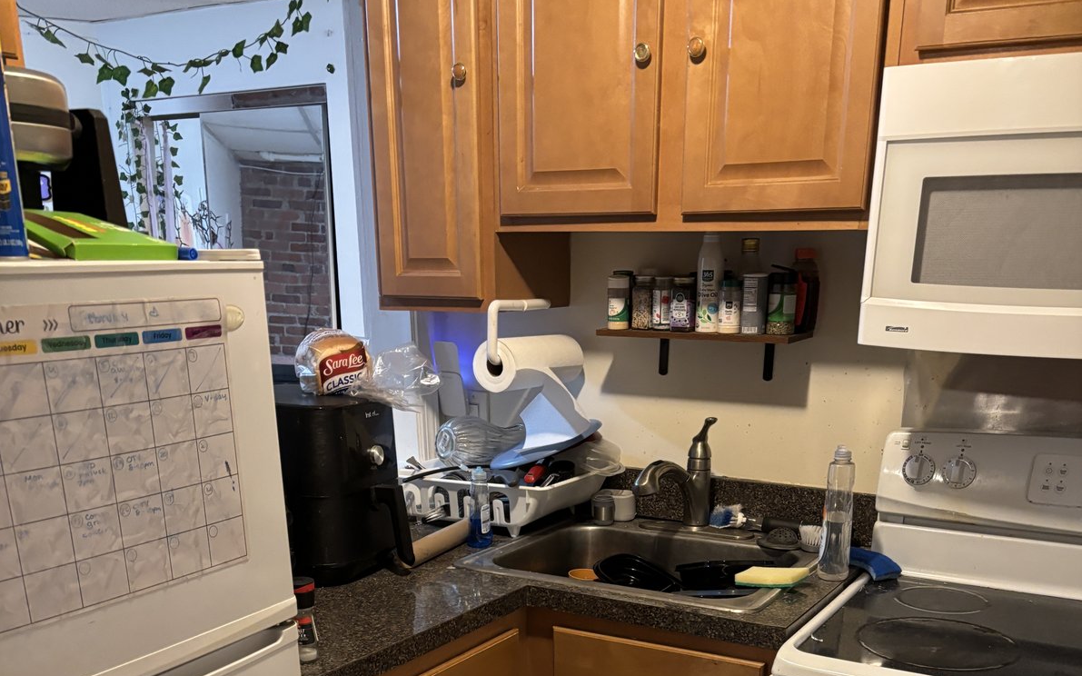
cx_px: 543
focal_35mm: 37
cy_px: 665
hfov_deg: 52.8
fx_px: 1091
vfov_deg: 31.9
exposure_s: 1/40
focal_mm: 5.96
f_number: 1.6
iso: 400
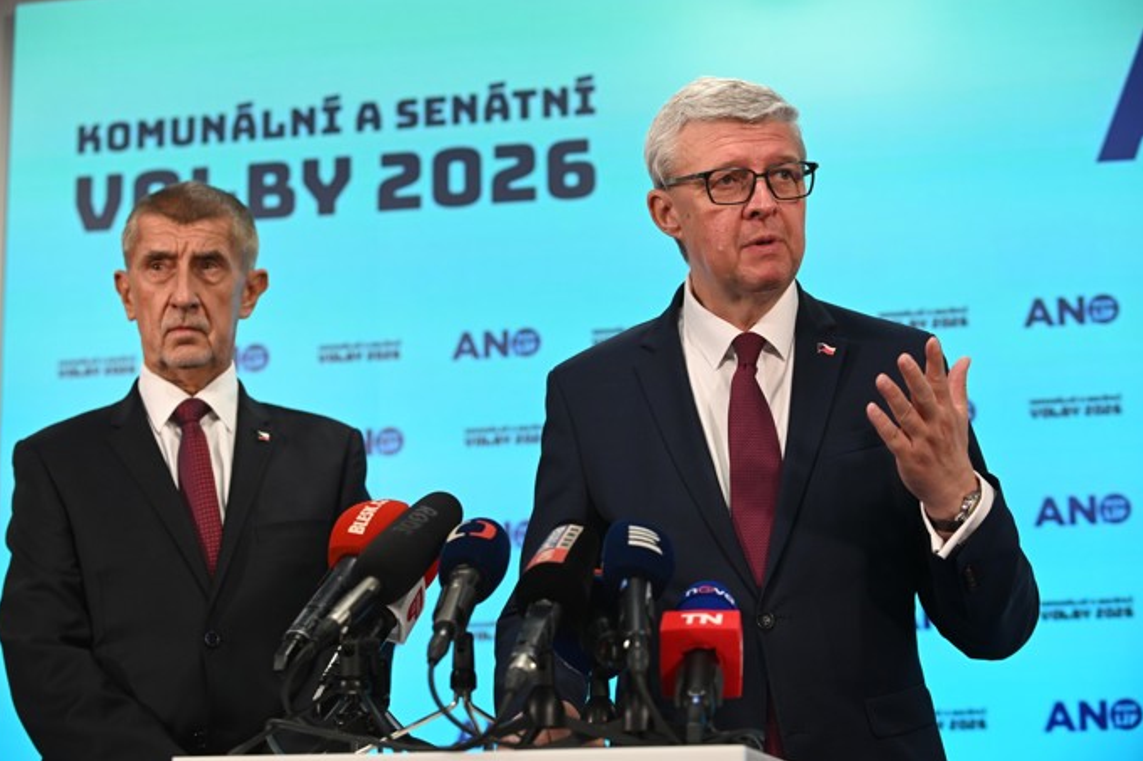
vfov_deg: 19.2
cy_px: 382
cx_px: 570
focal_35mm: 71
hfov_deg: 28.5
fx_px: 2254
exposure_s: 1/400
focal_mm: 70
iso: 1250
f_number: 4
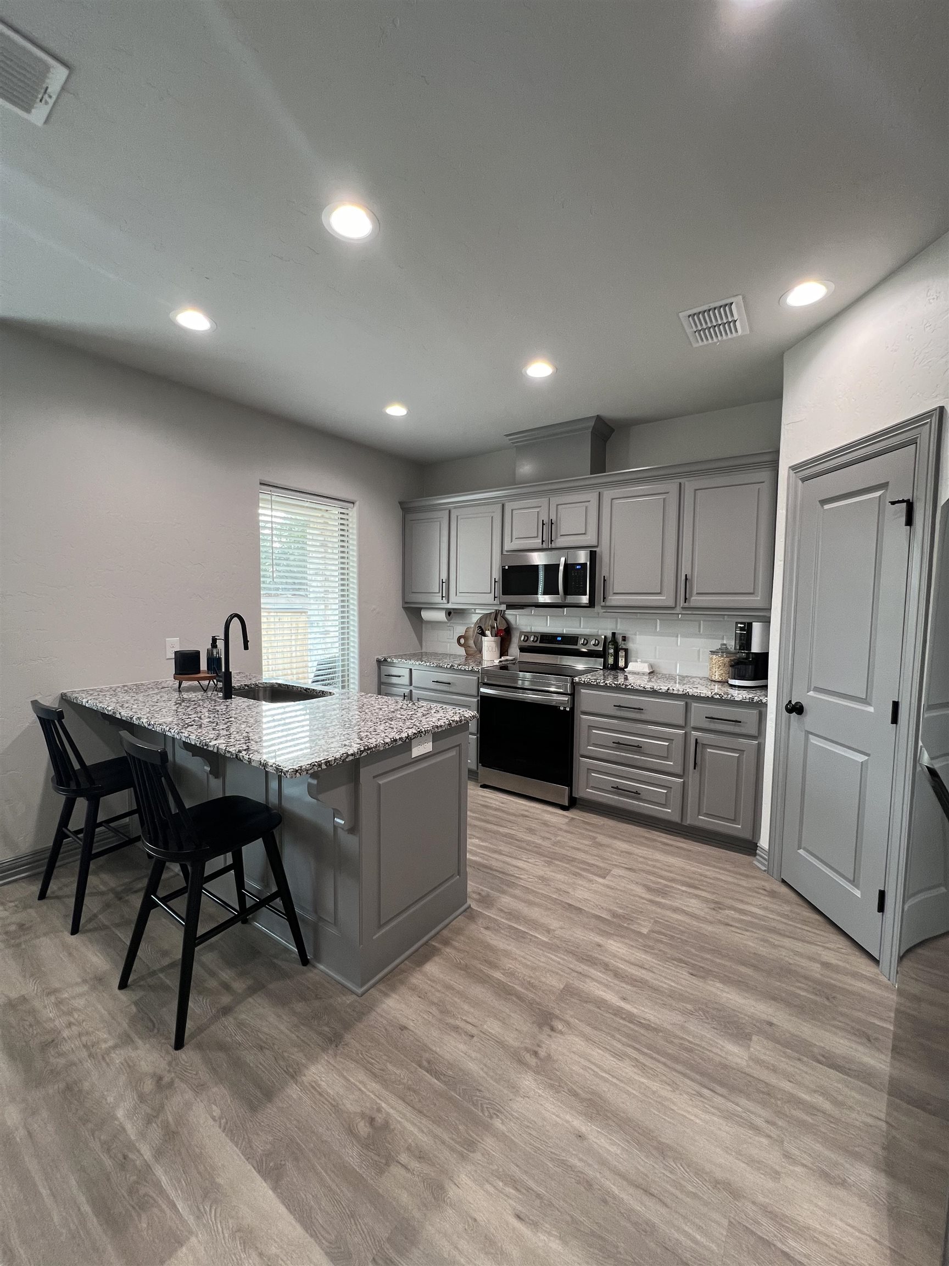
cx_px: 474
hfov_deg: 89.9
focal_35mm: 13
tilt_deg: -3.8
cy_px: 633
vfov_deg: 106.2
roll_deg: -0.8
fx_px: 475
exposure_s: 1/60
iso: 125
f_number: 1.8
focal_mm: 1.57
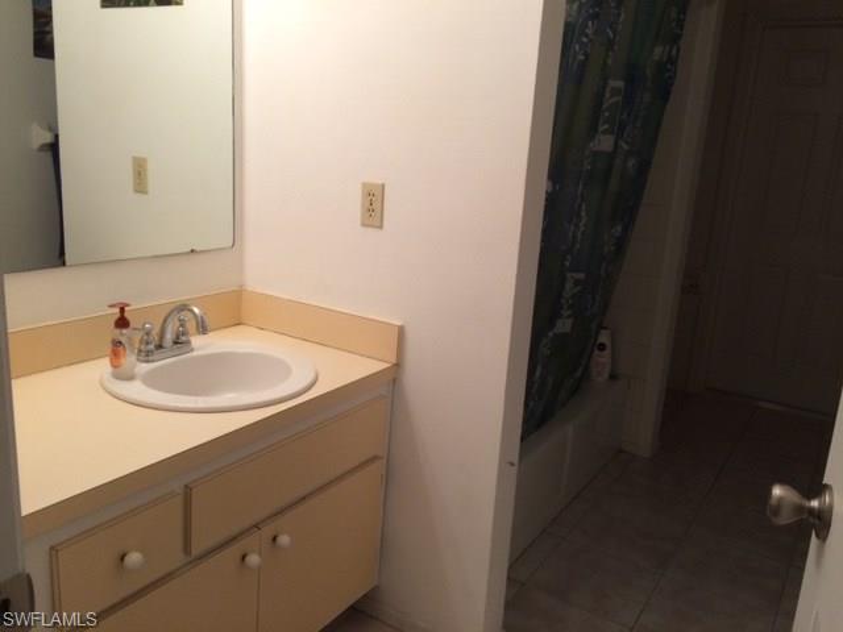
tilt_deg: -11.3
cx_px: 422
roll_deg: -3.5
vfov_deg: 48.2
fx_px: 706
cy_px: 316
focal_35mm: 29
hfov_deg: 61.7
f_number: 2.2
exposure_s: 1/30
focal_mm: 4.15
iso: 50
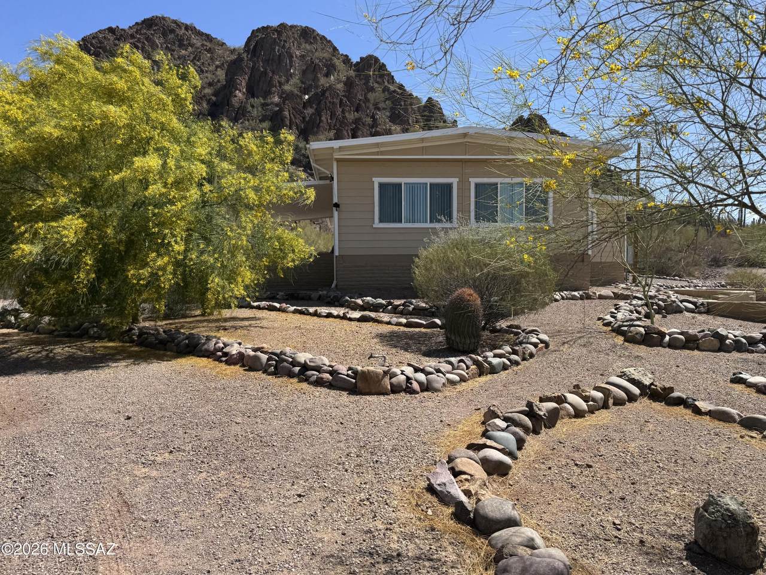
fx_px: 531
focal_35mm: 24
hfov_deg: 71.6
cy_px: 288
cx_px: 383
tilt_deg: -0.3
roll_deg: +1.9
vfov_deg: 56.8
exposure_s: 1/4310
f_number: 1.78
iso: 80
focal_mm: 6.76
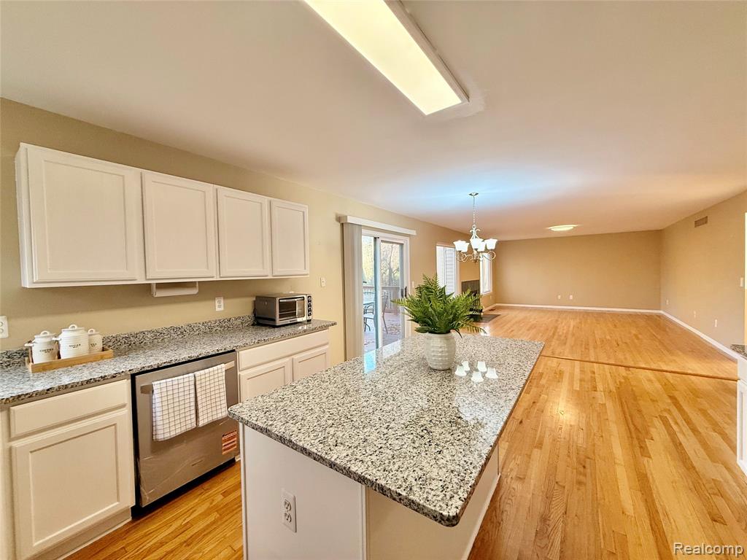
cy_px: 280
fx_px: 302
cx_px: 374
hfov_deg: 102.1
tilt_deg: -1.6
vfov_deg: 85.7
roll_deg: +0.7
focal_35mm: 14
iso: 125
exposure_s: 1/120
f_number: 2.2
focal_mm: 2.22
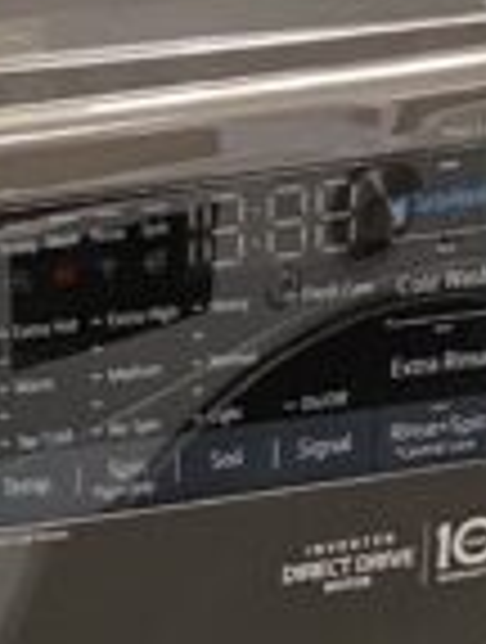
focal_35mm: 145
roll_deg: +7.9
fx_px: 2702
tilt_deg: -32.2
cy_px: 1009
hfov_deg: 9.3
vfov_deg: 12.8
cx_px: -634
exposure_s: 1/43
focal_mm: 4.25
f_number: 1.8
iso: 200
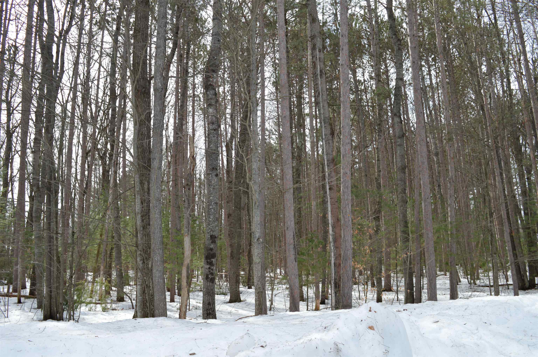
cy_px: 178
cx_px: 269
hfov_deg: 67.4
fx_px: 403
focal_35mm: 27
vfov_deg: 47.8
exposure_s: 1/200
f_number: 7.1
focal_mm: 18
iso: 100
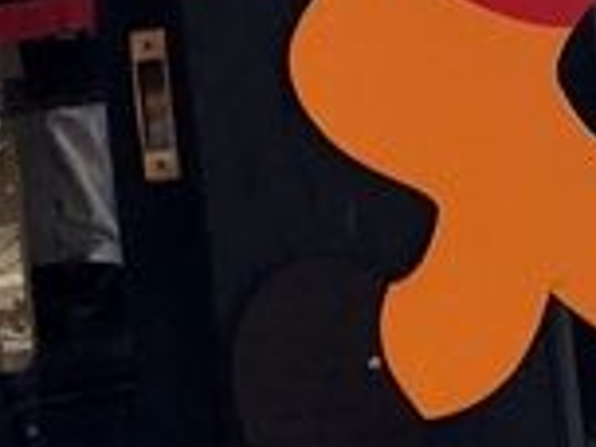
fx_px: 2583
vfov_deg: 9.4
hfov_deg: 12.3
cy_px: -359
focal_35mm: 150
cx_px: 990
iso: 20
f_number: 1.8
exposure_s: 1/948
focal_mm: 3.99
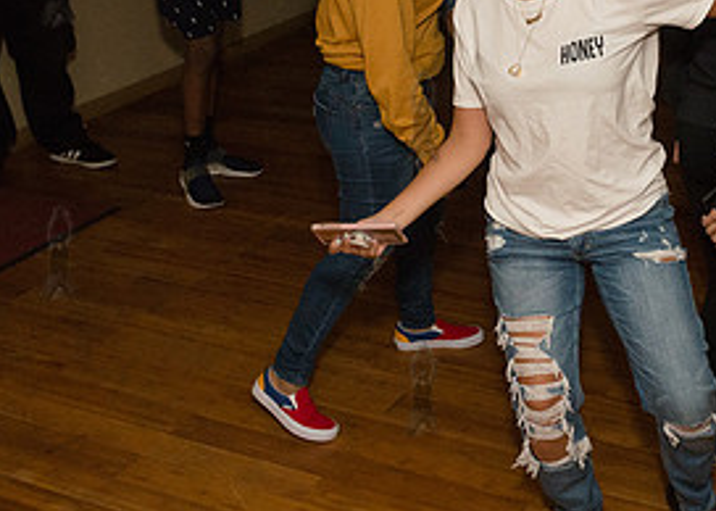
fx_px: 1179
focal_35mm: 58
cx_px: 541
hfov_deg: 33.1
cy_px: 138
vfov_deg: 24.2
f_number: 3.5
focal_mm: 24
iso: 2500
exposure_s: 1/320
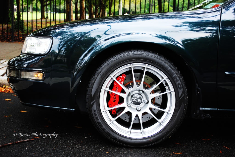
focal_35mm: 48
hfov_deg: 41.1
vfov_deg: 28.2
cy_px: 78
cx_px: 118
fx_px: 314
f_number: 4.8
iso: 200
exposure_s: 1/50
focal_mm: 32
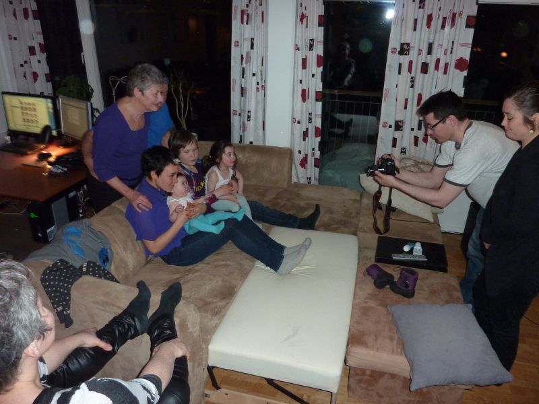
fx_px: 389
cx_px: 270
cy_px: 202
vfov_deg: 54.9
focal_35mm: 25
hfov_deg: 69.4
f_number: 3.3
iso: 250
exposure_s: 1/30
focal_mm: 4.1
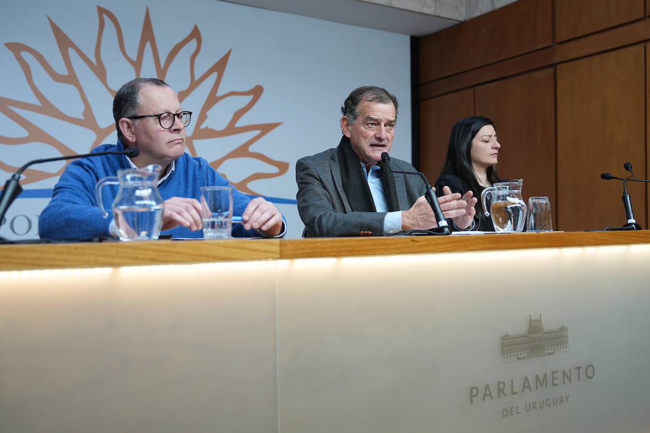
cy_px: 219
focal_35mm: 37
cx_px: 327
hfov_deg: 51.9
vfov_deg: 35.9
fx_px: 668
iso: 1000
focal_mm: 36
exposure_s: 1/320
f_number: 2.8
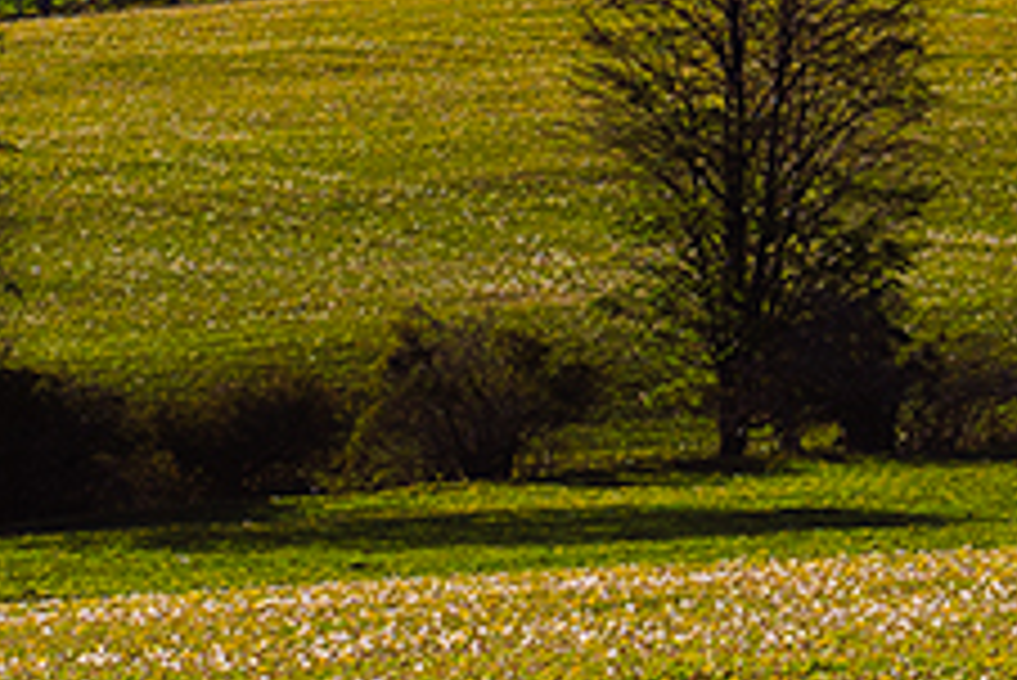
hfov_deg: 5.9
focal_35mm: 334
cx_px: 2498
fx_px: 9441
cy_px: -914
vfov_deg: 4.1
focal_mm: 63
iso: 400
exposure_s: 1/800
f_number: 8
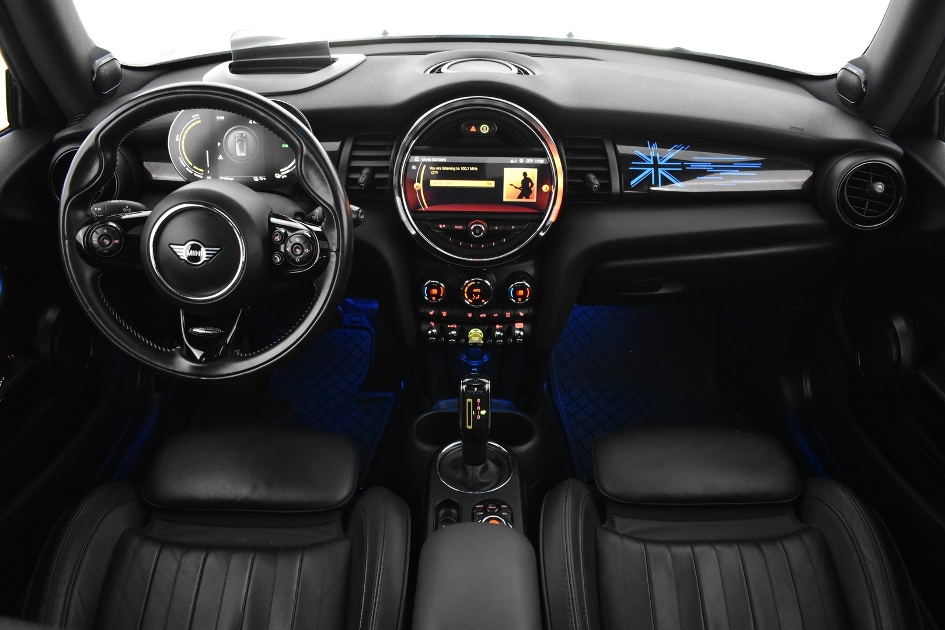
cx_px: 472
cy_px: 315
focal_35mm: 27
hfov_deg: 67.4
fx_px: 709
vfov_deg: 47.9
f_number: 3.5
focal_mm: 18
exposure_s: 1/40
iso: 3200
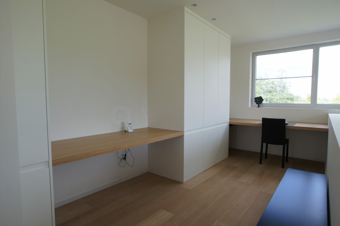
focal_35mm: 20
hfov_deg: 85.5
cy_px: 113
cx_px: 170
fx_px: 184
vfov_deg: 63.1
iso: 100
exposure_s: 1/50
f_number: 6.3
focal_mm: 13
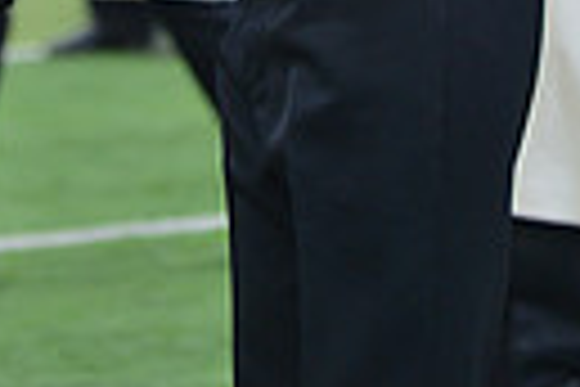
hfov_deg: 2.5
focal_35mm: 834
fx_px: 13436
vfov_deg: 1.6
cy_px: -432
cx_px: 155
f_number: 5.6
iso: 400
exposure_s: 1/400
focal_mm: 240
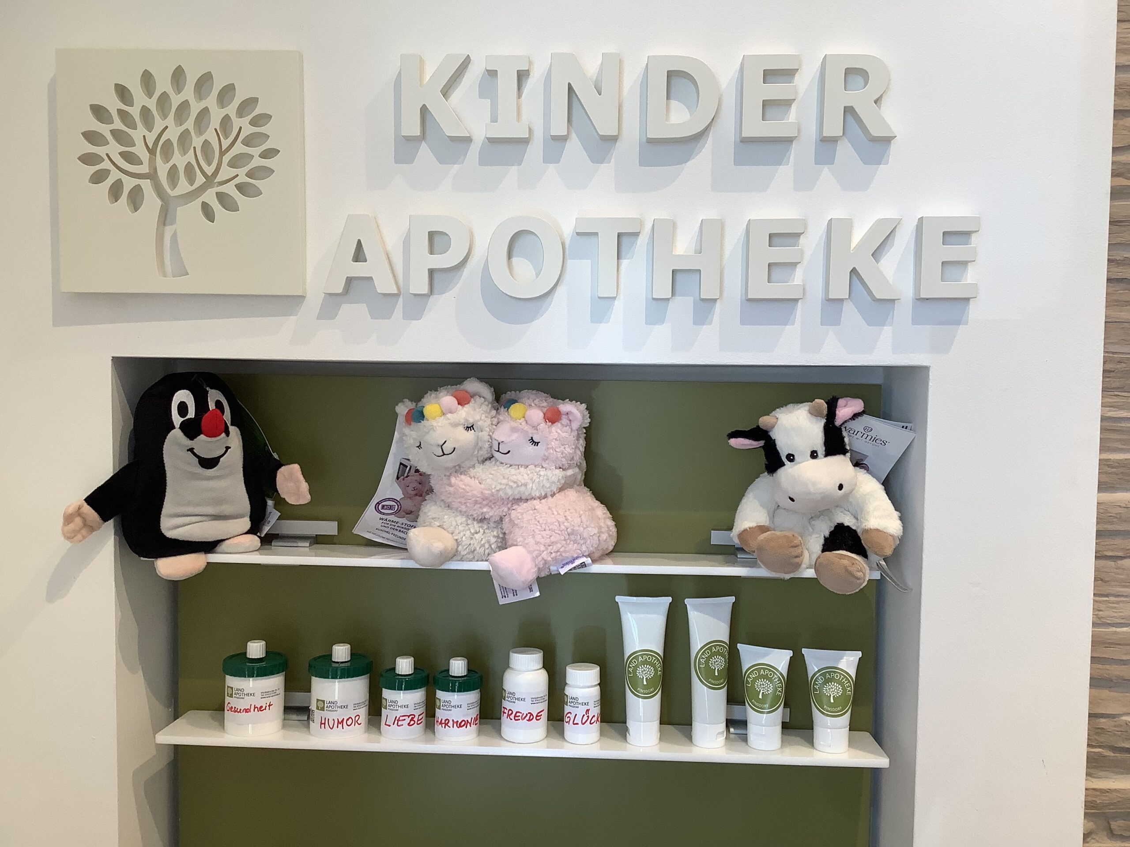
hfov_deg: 58.4
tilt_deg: -4.1
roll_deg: -1.1
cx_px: 565
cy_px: 424
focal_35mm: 31
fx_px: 1012
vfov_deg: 45.4
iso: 64
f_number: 2.4
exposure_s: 1/100
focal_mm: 3.3
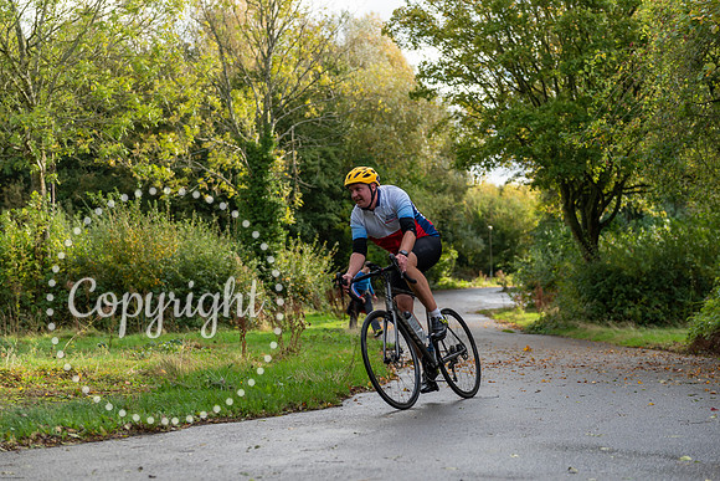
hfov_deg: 32.4
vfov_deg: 21.9
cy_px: 240
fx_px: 1240
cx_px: 360
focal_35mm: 62
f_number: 3.2
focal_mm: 62
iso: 200
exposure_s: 1/640
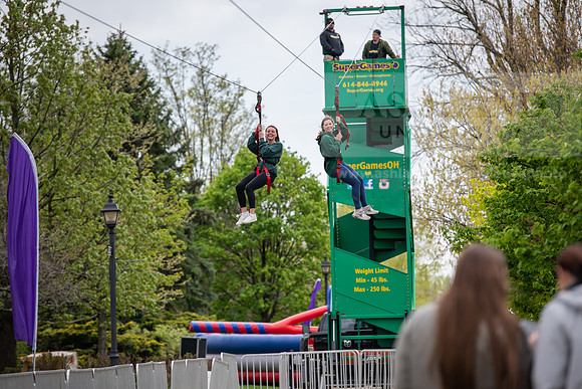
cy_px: 194
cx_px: 291
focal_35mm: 185
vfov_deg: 7.4
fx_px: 2991
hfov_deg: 11.1
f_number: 4
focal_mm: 185
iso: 160
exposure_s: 1/800
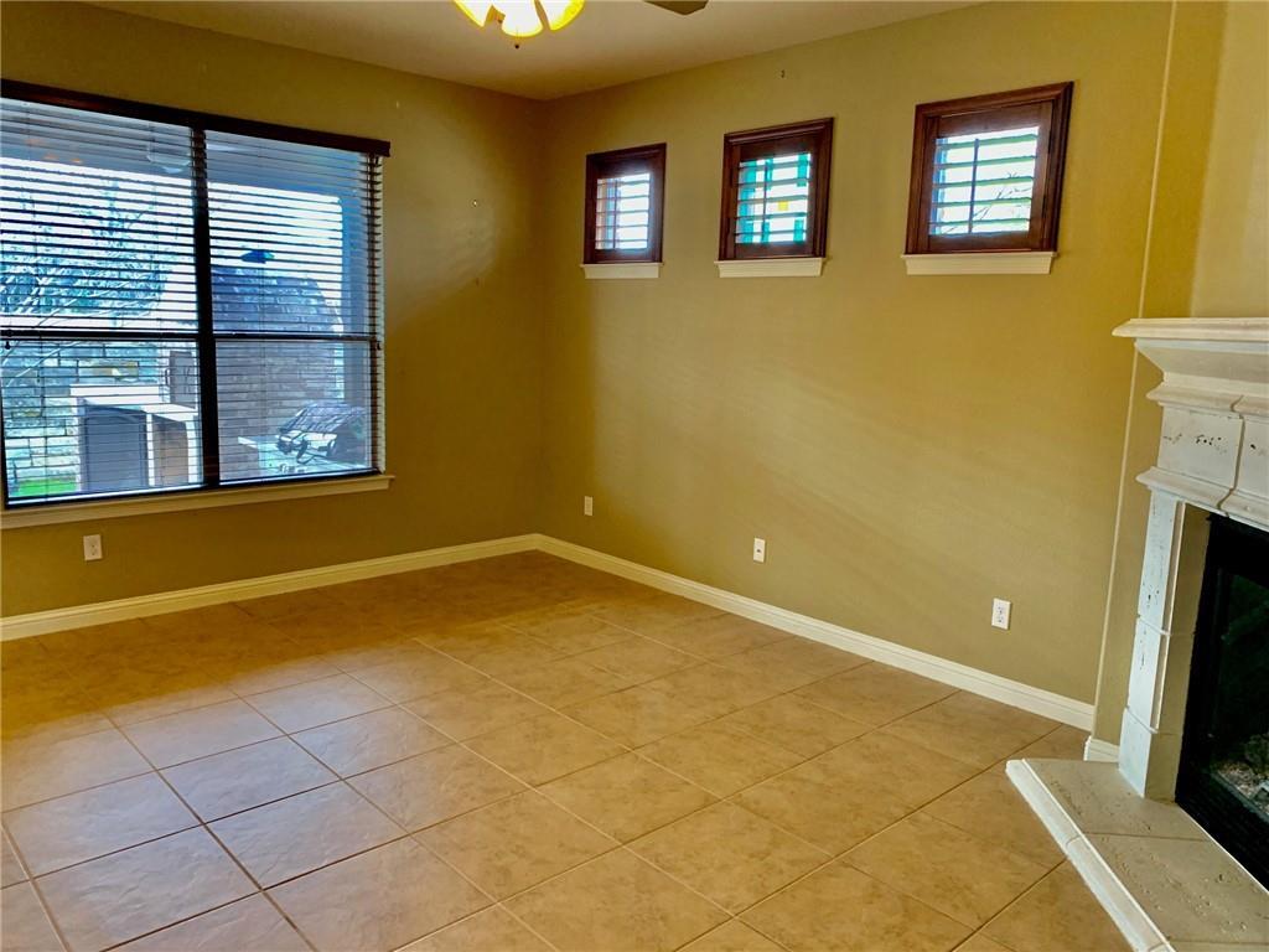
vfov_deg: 53.1
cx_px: 634
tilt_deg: -8.7
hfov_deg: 67.3
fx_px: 953
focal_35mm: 26
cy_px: 476
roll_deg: -1.9
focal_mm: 4.25
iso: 250
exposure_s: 1/60
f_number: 1.8
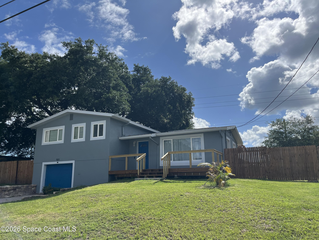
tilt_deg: +12.2
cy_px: 120
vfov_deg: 53.1
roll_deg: +0.4
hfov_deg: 67.3
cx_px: 160
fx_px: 240
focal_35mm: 26
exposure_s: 1/6173
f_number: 1.6
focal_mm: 5.1
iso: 50
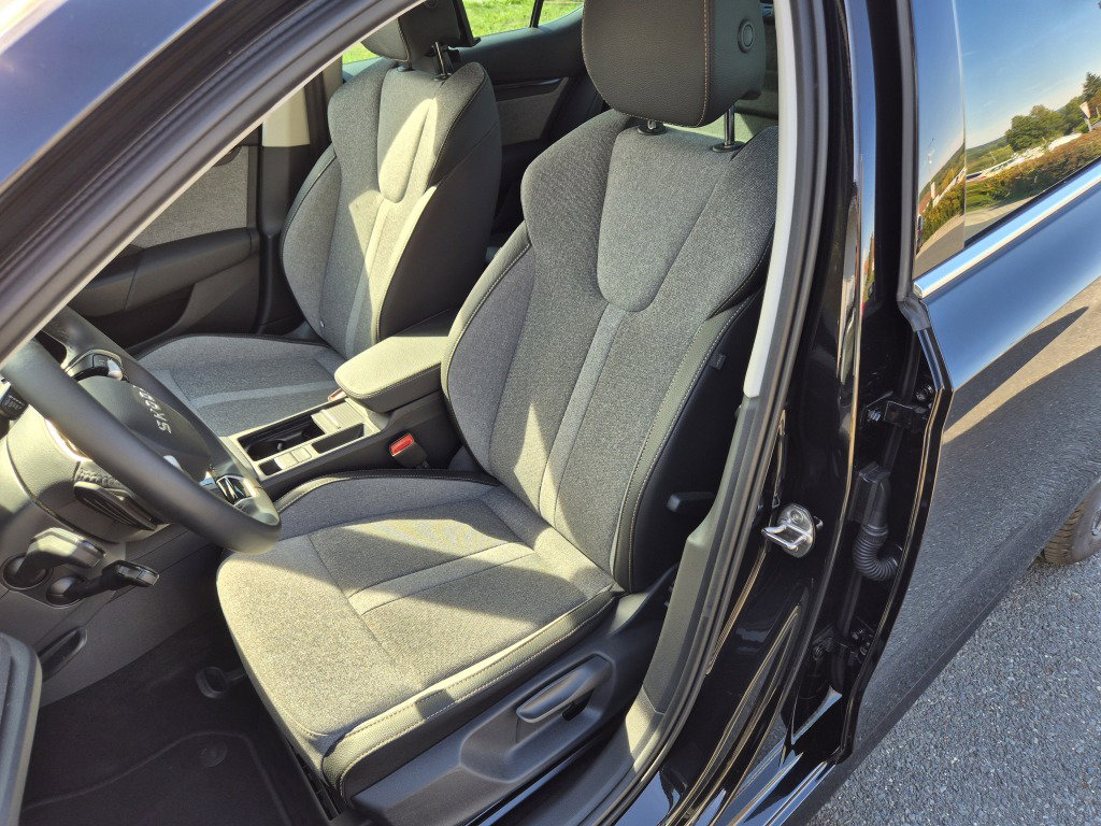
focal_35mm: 23
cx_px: 550
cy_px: 413
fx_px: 732
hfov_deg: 73.9
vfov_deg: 58.9
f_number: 1.8
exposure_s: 1/180
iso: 25
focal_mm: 5.4
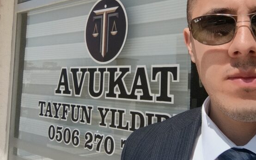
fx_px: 328
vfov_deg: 27.2
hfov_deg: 42.6
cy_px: 51
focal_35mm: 47
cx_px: 140
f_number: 2.4
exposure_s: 1/1736
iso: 50
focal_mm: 3.27
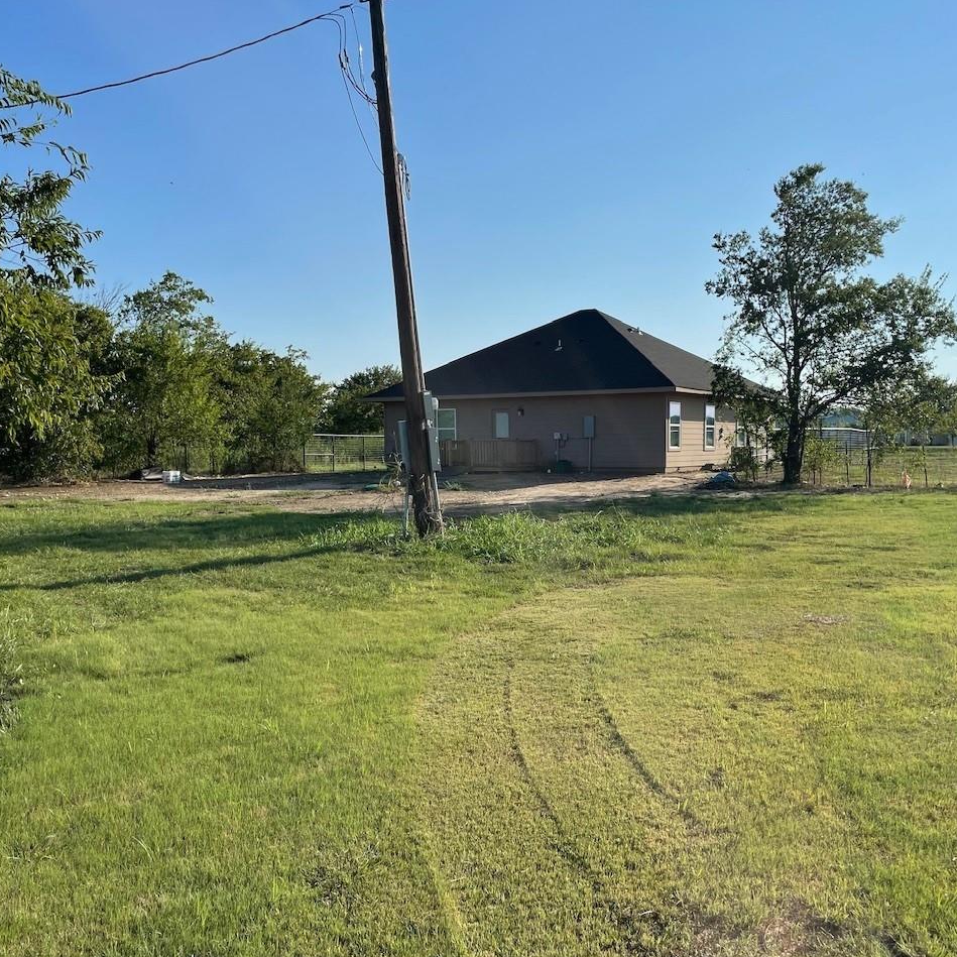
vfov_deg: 52.5
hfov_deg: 52.3
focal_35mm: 31
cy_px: 482
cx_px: 557
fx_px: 970
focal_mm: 4.2
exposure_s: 1/4651
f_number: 1.6
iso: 32
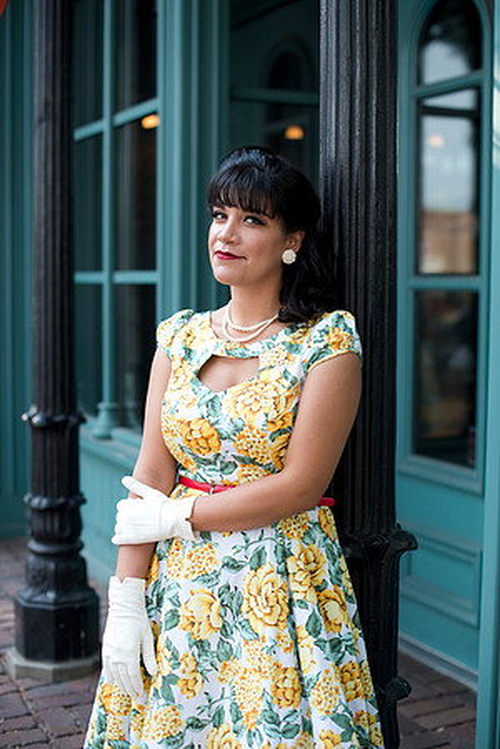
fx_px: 1042
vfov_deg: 39.6
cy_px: 374
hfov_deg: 27.0
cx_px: 250
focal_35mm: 50
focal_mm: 50
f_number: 2.5
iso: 200
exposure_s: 1/400
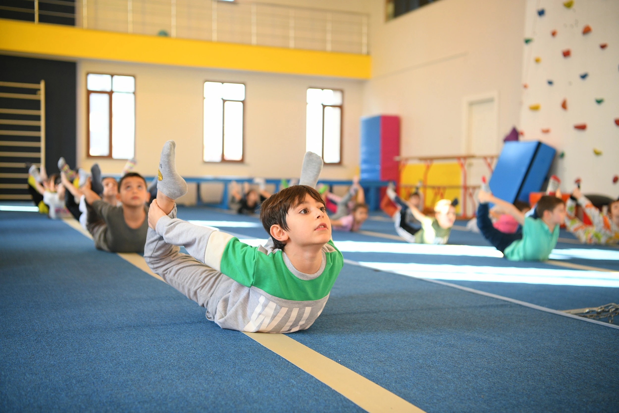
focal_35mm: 46
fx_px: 791
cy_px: 206
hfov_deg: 42.7
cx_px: 310
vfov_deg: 29.2
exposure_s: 1/160
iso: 640
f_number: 3.2
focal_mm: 46
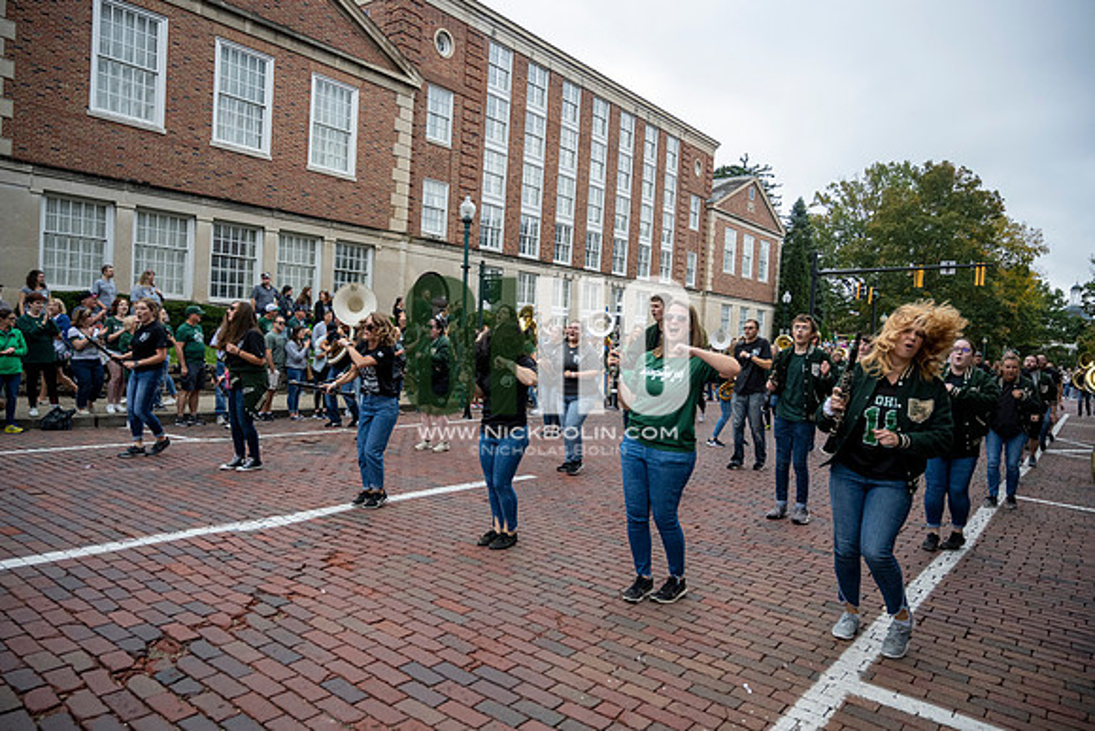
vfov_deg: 53.2
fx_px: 730
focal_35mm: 24
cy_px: 366
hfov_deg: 73.7
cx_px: 548
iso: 1000
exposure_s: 1/1600
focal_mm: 24
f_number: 4
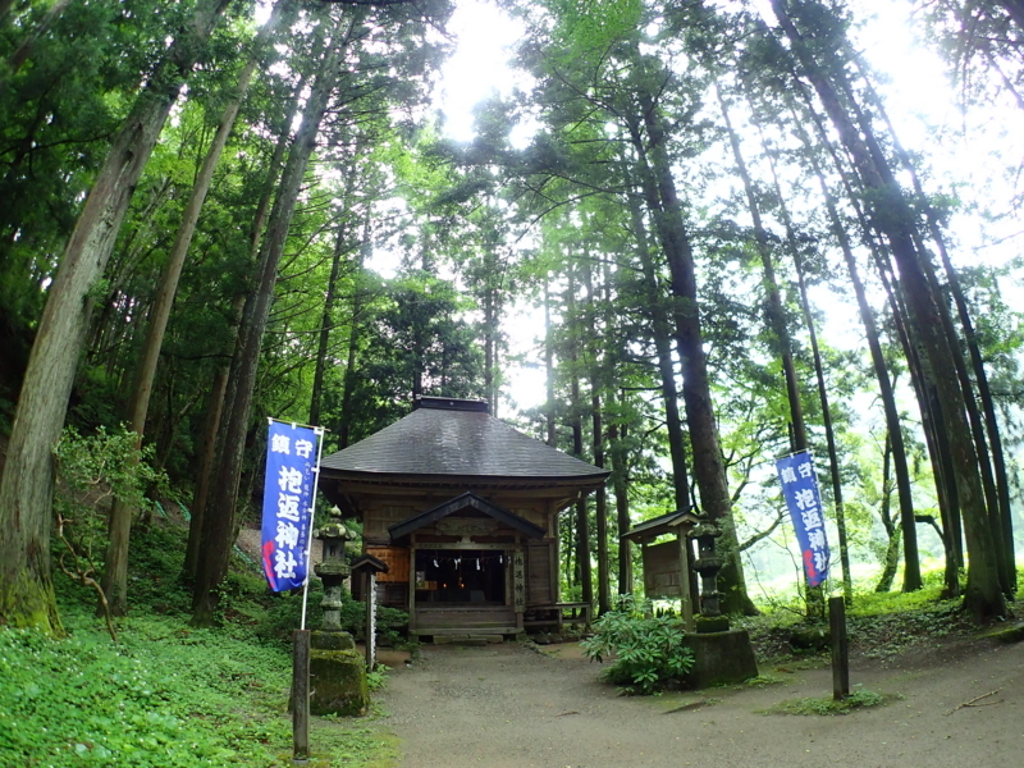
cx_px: 512
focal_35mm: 25
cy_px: 384
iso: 200
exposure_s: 1/40
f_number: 2
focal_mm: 4.5
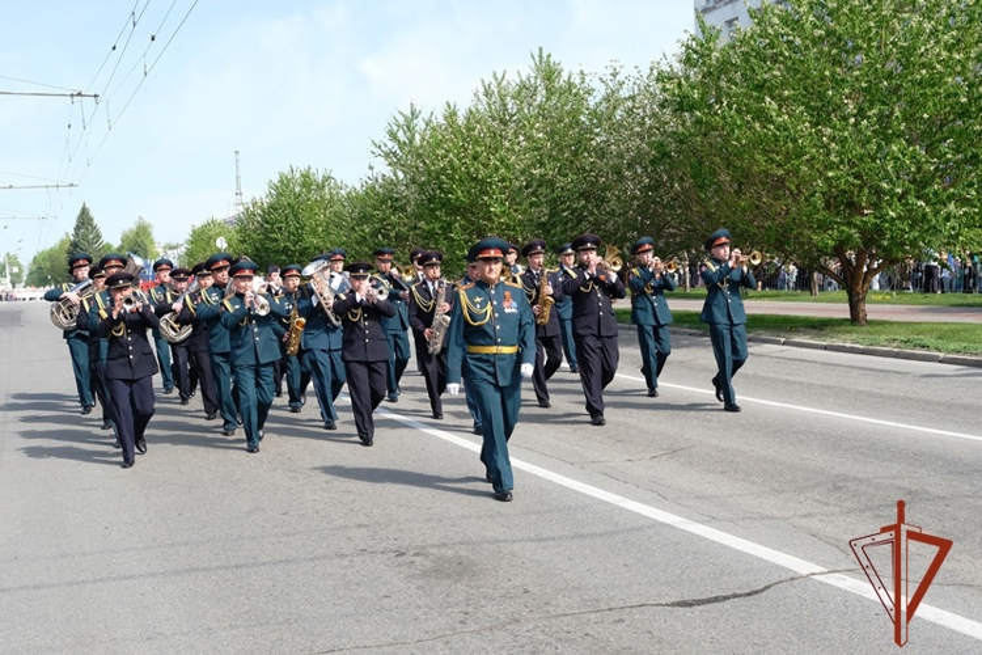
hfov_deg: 51.9
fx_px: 1009
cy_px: 328
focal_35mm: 37
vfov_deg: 35.9
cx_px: 491
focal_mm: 24.7
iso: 160
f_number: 5.6
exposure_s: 1/250
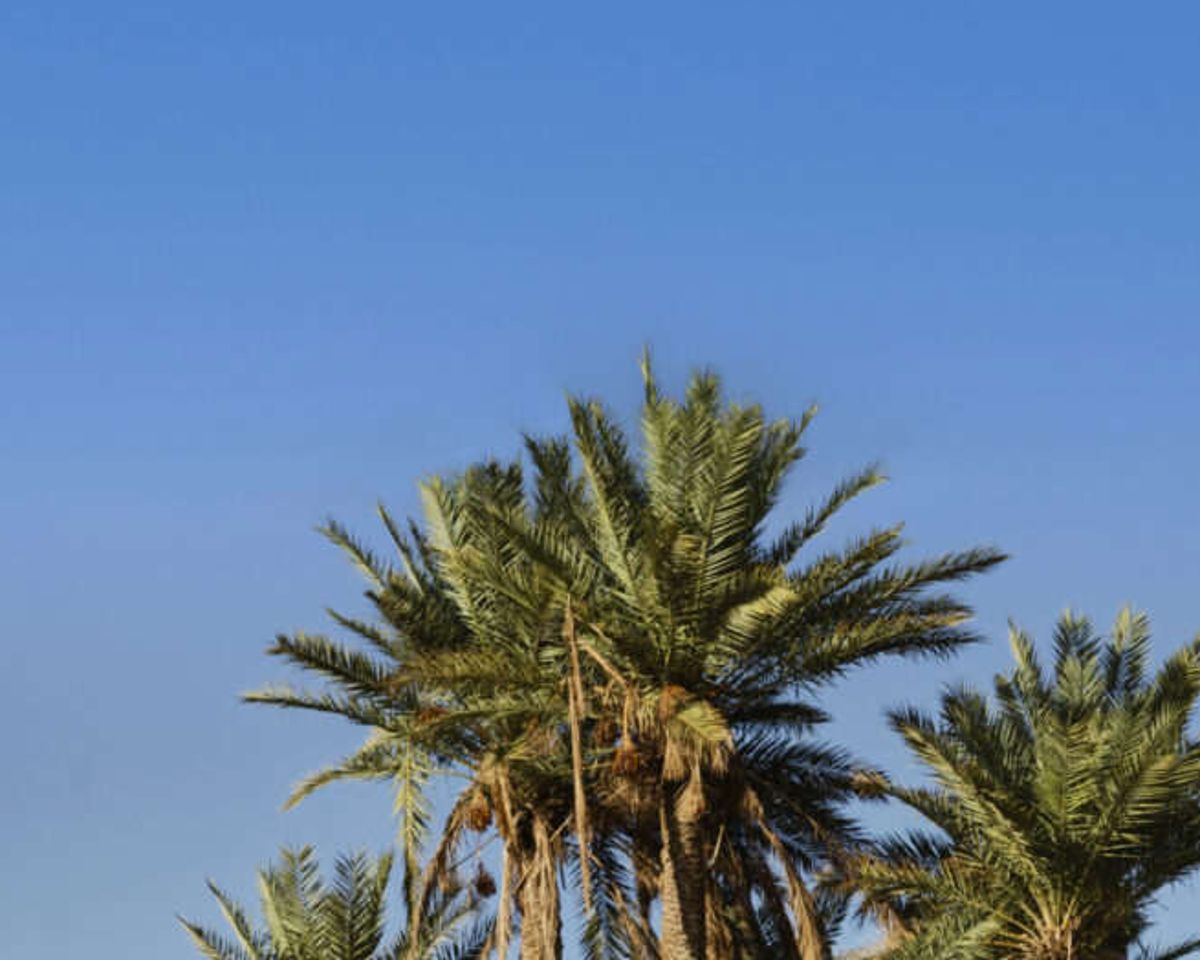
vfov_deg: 13.0
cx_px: 700
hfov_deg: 16.4
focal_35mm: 117
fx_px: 4155
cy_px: 931
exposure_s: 1/2000
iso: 200
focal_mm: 68
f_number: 6.3
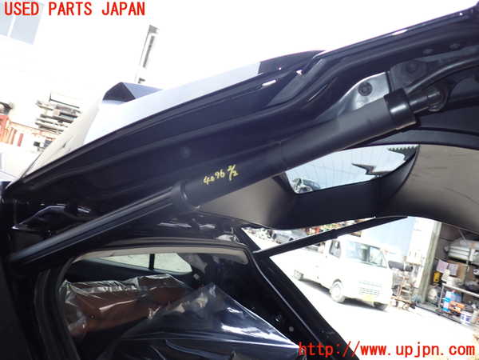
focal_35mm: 30
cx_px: 240
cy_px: 180
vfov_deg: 46.8
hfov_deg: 60.0
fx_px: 415
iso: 100
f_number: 6.3
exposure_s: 1/40
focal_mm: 5.4
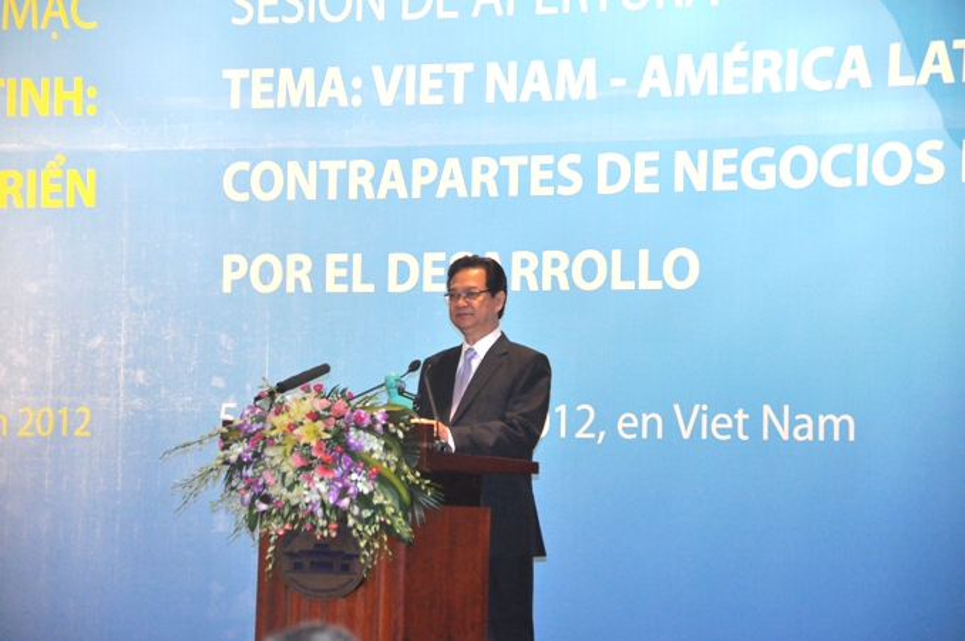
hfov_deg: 13.1
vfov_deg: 8.7
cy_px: 320
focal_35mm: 158
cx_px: 482
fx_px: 4216
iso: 1600
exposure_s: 1/160
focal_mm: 105
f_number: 5.6
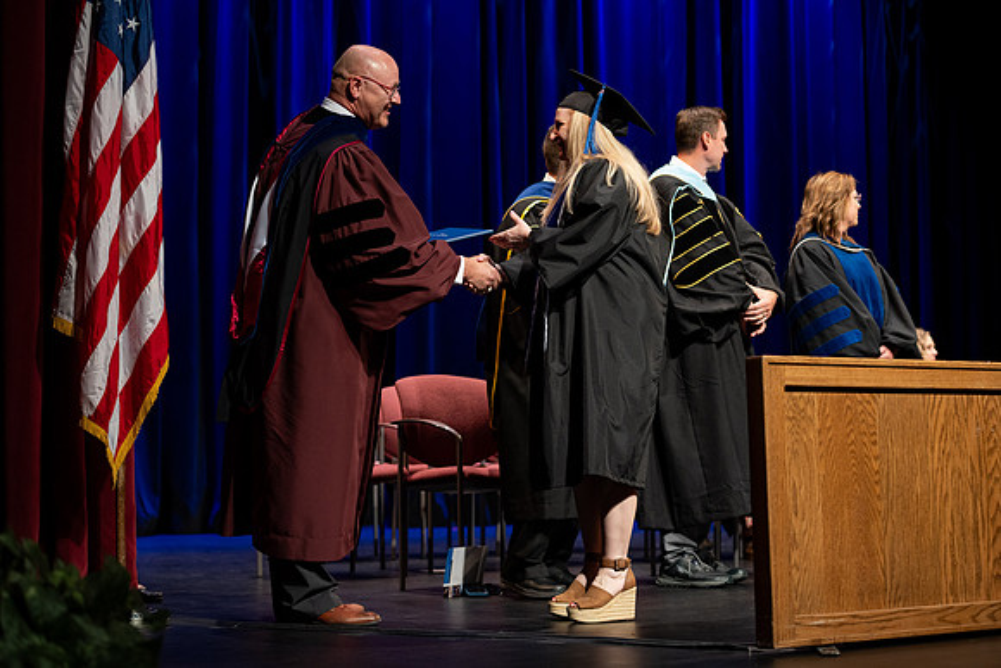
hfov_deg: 28.8
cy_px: 334
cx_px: 500
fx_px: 1947
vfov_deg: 19.5
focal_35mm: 70
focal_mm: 70
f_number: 2.8
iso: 640
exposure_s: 1/250
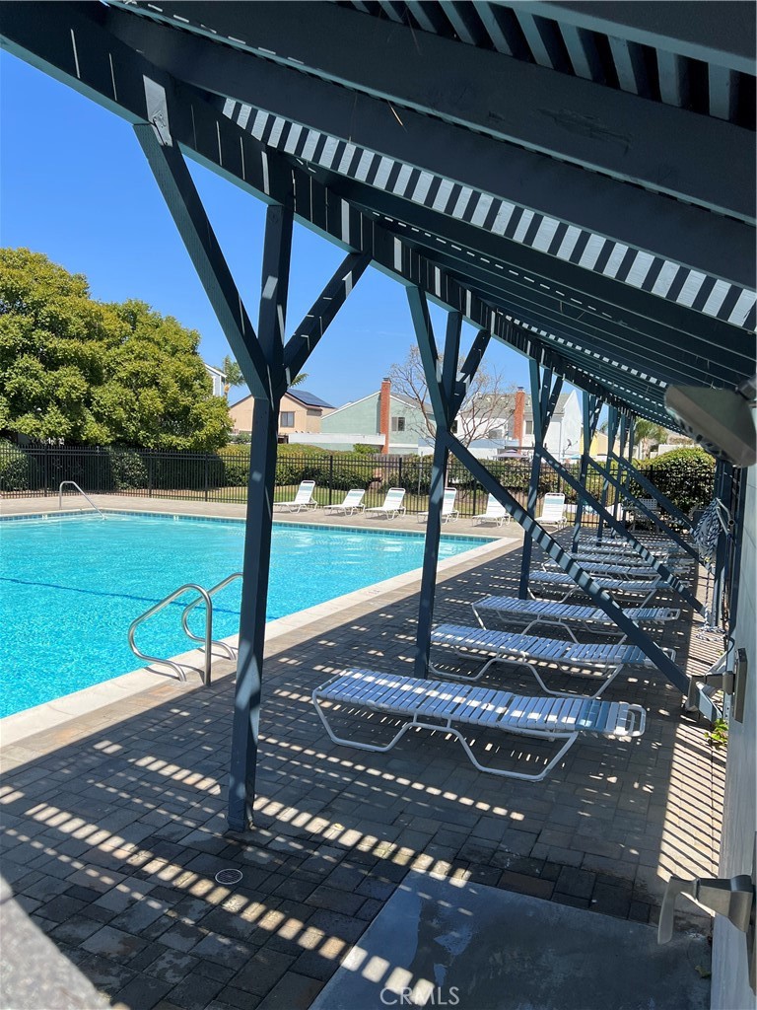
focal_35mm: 26
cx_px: 378
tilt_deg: -4.6
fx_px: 758
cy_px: 505
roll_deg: -1.3
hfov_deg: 53.1
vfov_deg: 67.3
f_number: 1.5
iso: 50
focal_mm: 5.7
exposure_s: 1/2841
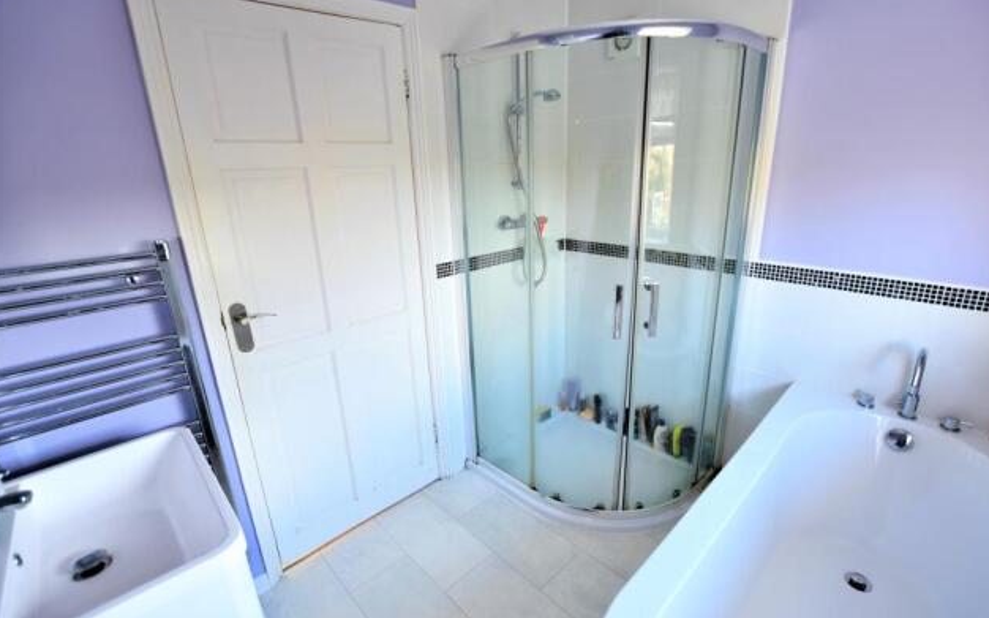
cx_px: 510
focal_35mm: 16
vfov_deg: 71.2
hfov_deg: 97.8
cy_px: 307
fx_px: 431
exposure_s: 1/25
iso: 100
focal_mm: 10
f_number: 3.5
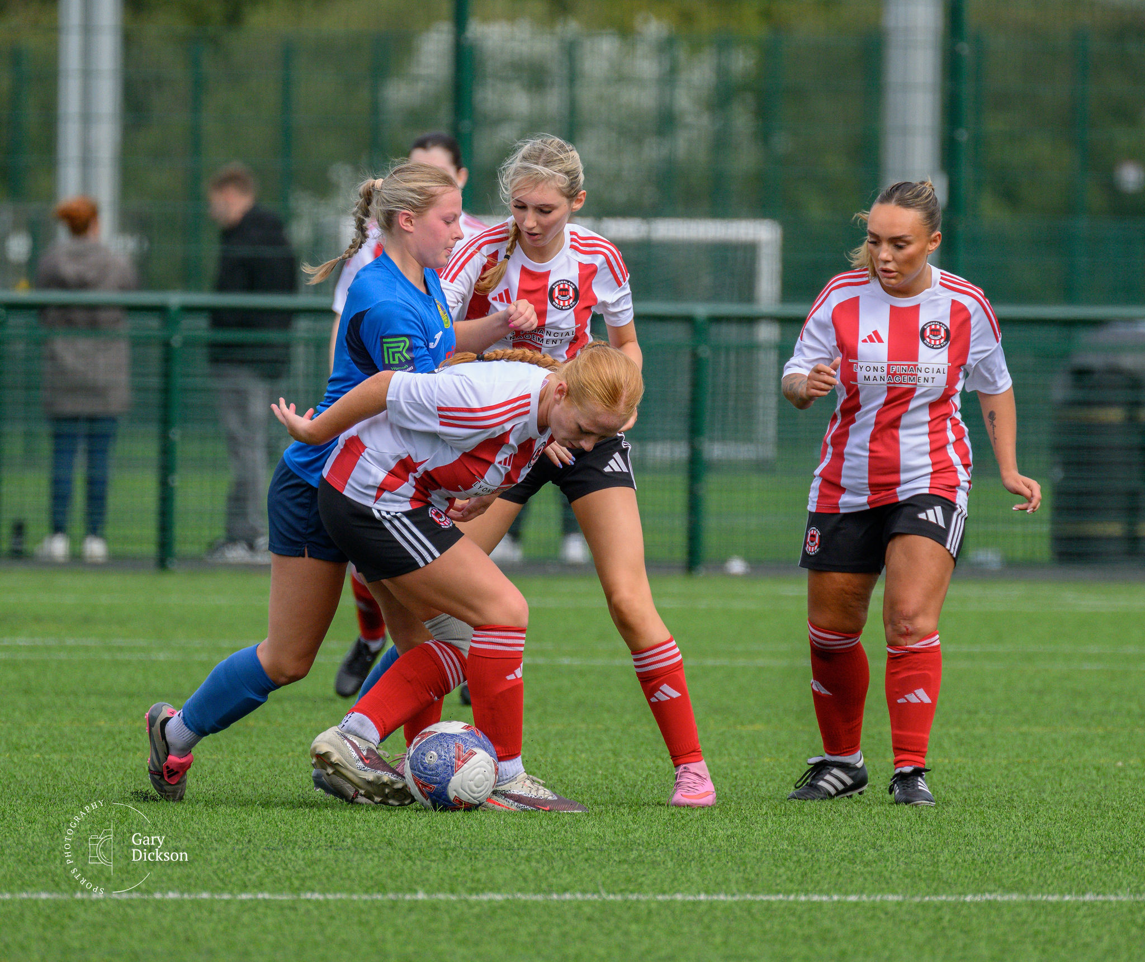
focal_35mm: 700
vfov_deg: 2.3
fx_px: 24188
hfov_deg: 2.7
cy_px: 410
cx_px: 609
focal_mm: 400
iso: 720
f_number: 5.6
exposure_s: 1/1600
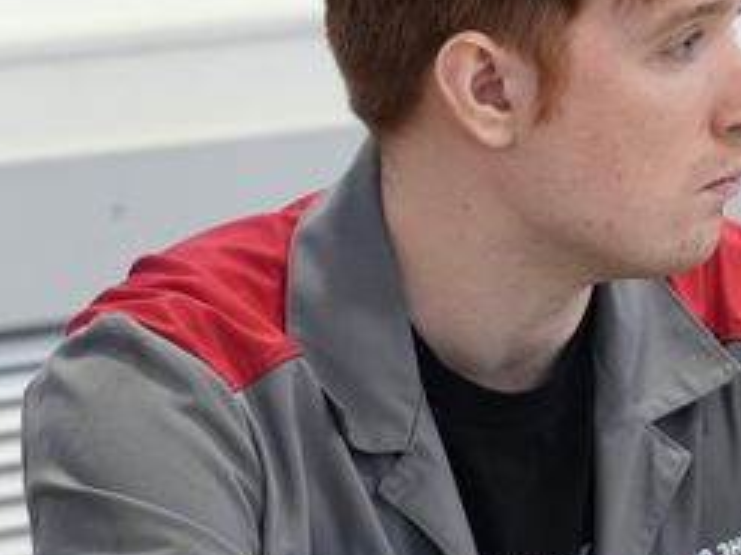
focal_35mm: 234
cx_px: 998
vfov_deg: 6.3
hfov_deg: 8.3
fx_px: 5007
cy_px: 387
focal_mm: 86
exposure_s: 1/160
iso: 4000
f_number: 5.6
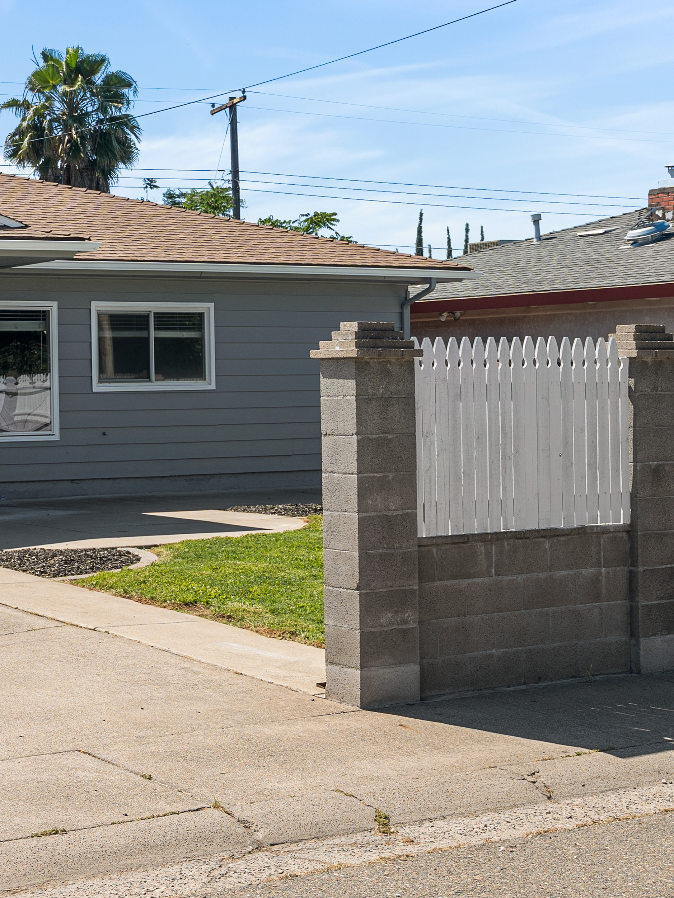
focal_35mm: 71
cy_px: 411
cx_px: 131
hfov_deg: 20.4
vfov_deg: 27.3
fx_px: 1852
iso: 125
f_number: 4
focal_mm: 26.5
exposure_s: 1/640
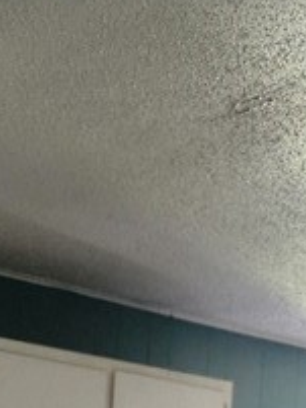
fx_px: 1378
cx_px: 107
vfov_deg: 14.4
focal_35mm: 117
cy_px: 786
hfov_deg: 12.7
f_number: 1.8
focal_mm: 5.4
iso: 500
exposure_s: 1/30
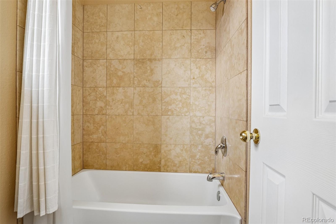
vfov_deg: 72.0
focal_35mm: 16
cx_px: 168
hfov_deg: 95.0
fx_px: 154
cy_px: 112
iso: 500
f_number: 8
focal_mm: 11
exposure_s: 1/30
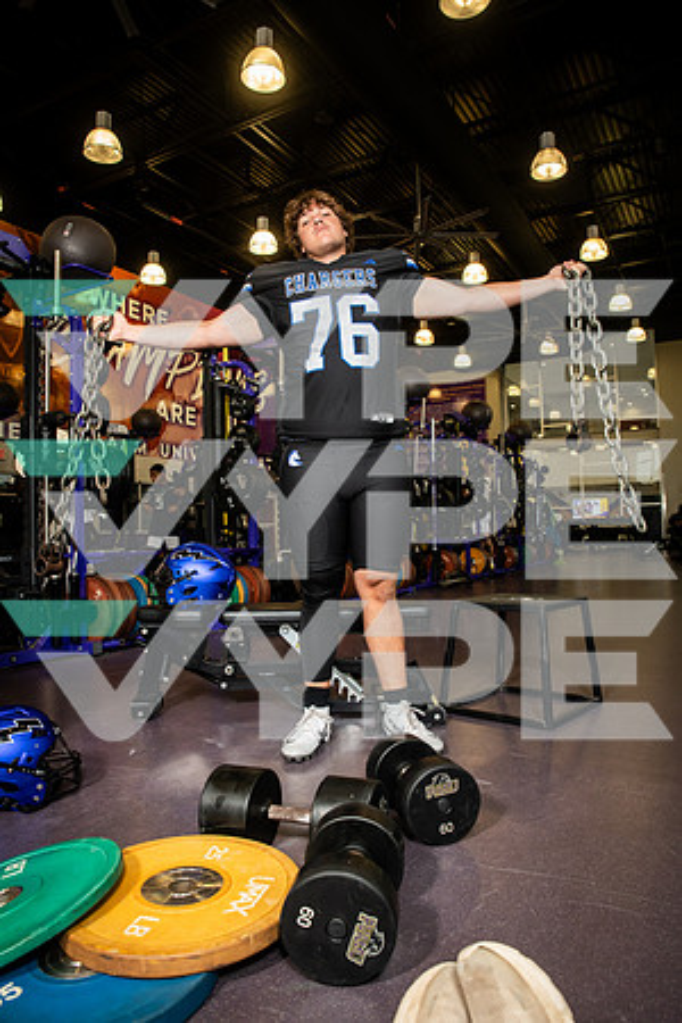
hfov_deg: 53.1
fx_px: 682
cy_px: 512
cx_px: 341
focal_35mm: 24
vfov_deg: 73.7
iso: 500
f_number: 5.6
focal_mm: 24
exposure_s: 1/250
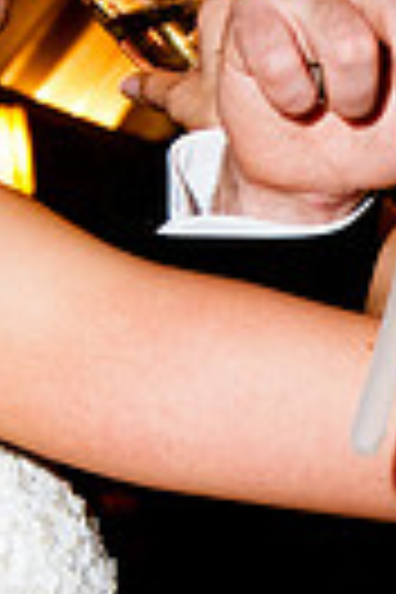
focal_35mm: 102
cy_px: 333
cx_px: 367
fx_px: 1683
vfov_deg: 20.0
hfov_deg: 13.3
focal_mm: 20
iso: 200
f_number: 4
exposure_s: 1/60
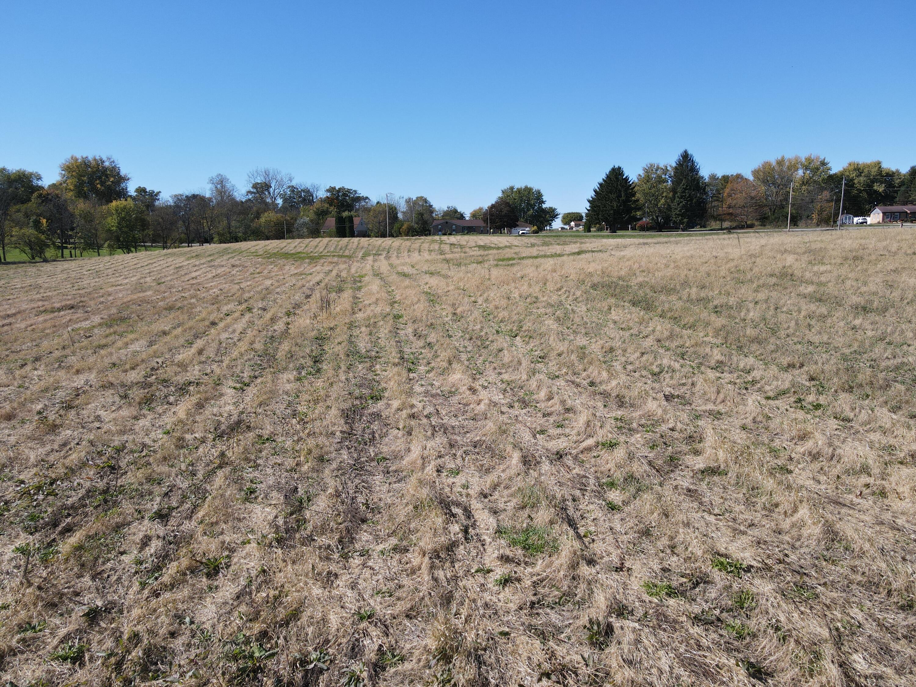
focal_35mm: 24
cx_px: 458
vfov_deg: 56.8
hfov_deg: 71.6
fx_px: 635
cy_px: 344
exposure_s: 1/640
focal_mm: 4.5
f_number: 2.8
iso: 100
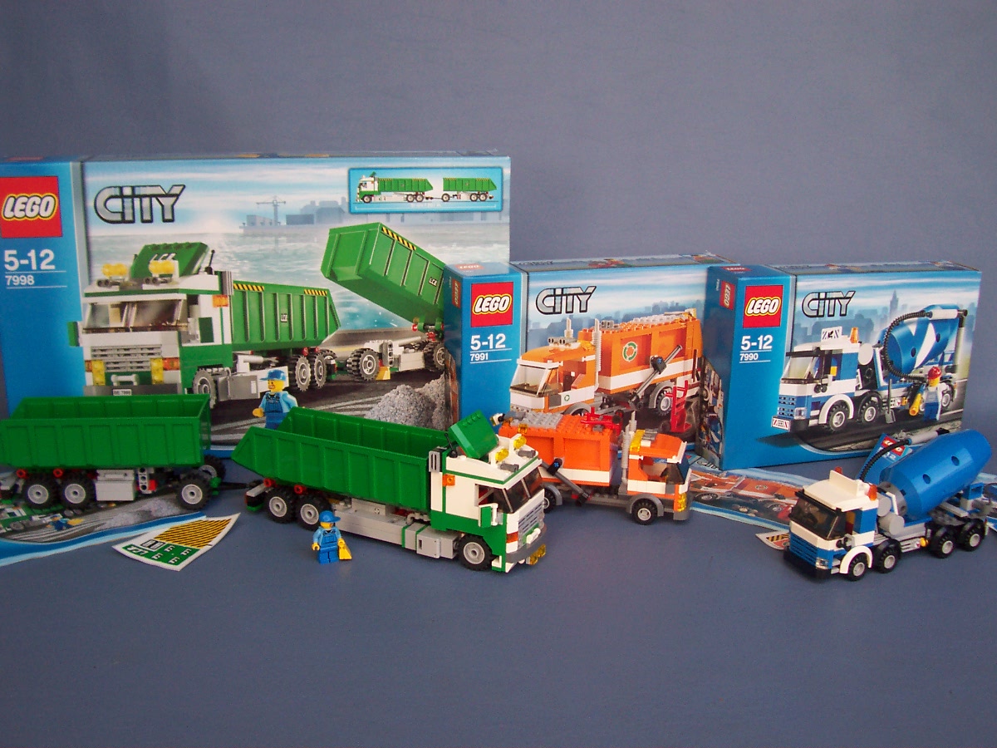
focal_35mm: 37
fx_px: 1066
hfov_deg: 50.1
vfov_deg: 38.7
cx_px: 498
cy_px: 374
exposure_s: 1/180
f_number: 2.8
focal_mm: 5.6
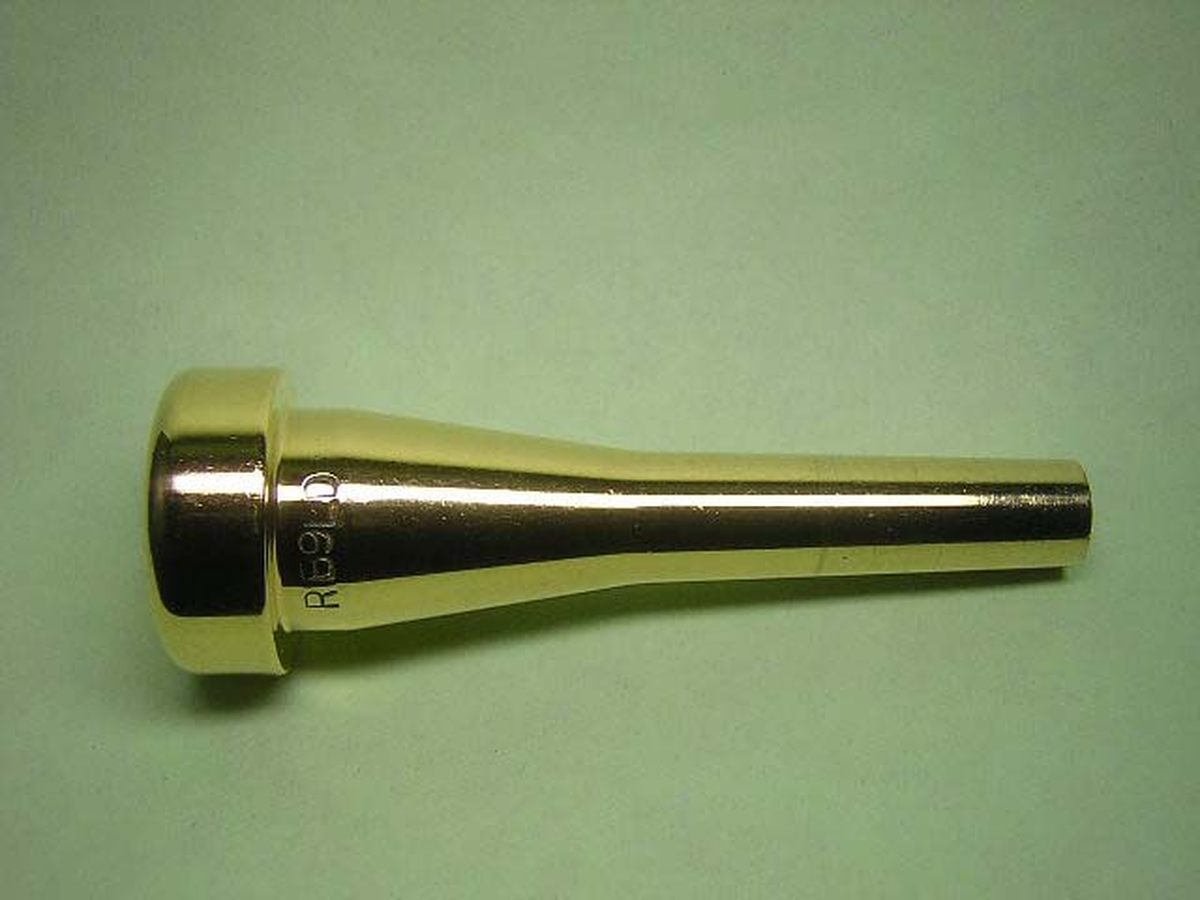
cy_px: 450
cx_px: 600
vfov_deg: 33.6
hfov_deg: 43.9
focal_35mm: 43
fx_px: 1491
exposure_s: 1/192
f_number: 2.8
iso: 100
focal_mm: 5.6
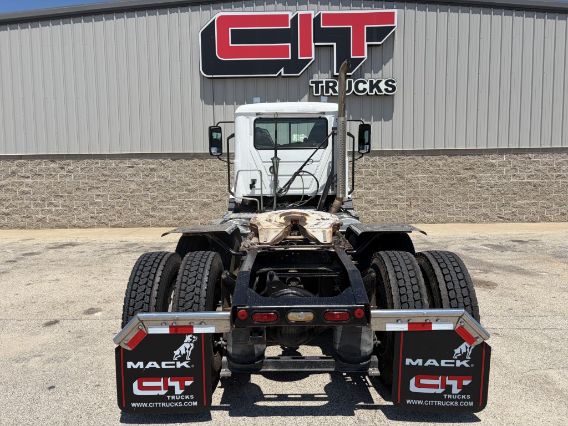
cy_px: 213
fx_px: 427
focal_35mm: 26
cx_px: 284
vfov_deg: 53.1
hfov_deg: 67.3
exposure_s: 1/4065
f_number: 1.6
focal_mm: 5.96
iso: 50
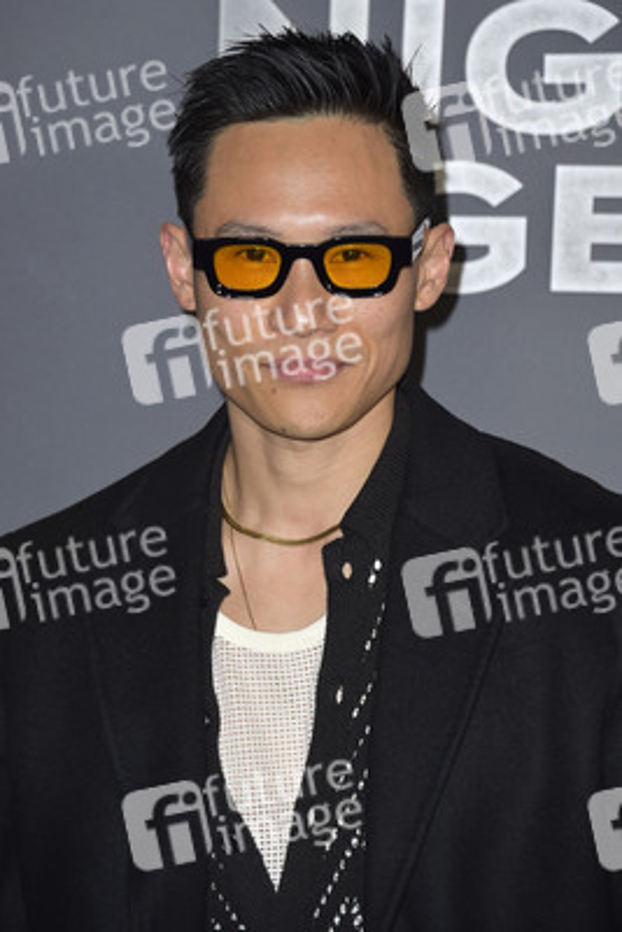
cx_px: 311
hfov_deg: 7.6
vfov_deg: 11.4
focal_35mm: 180
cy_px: 466
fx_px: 4661
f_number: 6.3
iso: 400
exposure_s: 1/250
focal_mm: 180
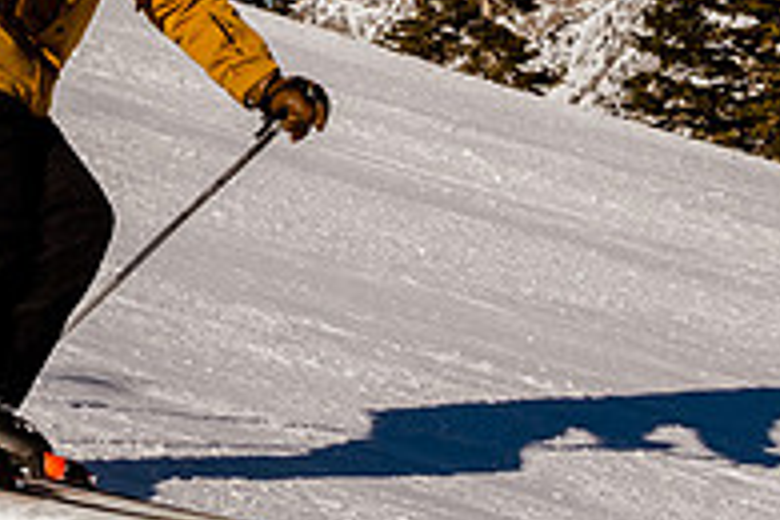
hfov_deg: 12.7
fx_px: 3510
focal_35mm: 162
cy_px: -87
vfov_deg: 8.4
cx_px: 266
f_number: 8
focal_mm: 26
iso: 160
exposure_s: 1/1250
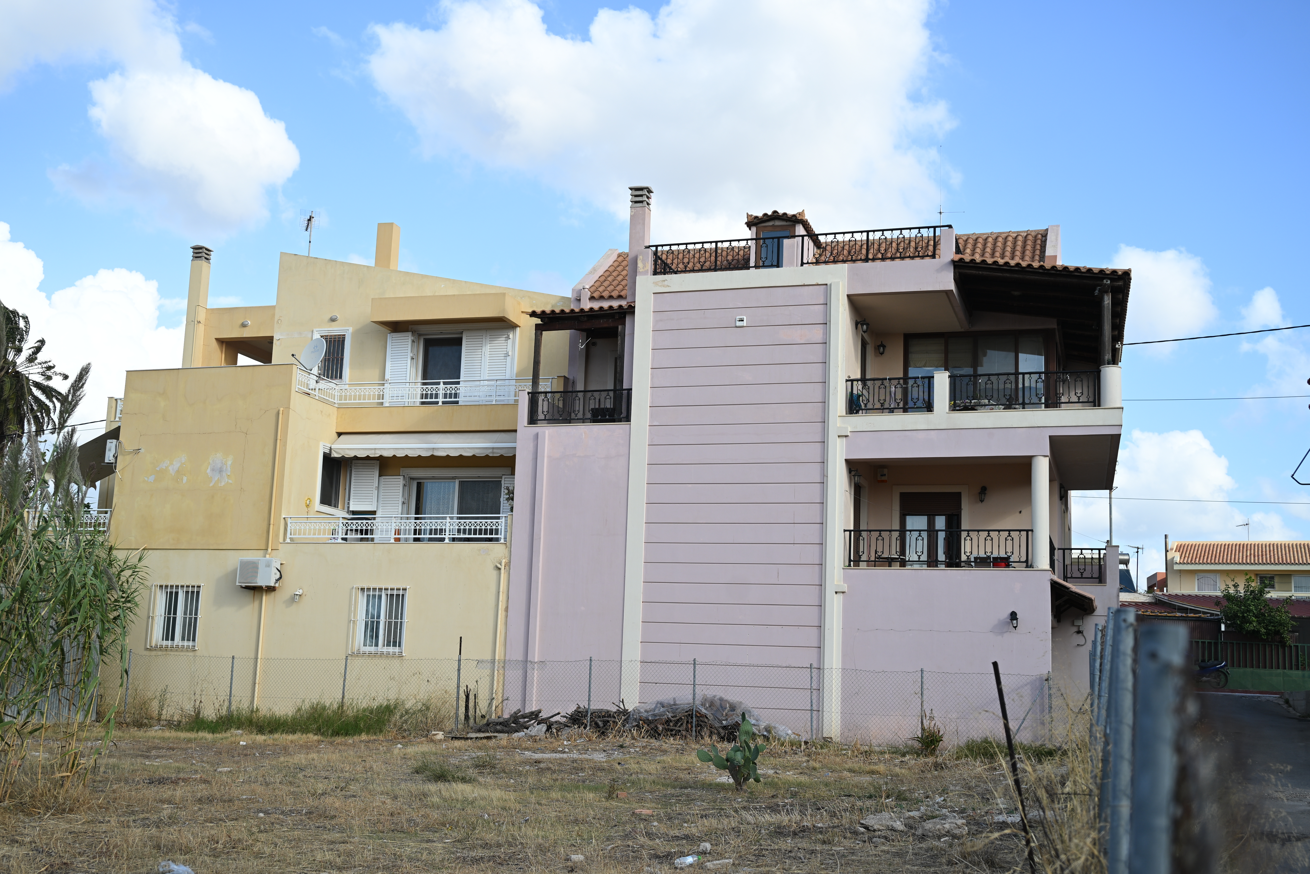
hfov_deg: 49.6
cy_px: 437
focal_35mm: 39
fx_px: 1419
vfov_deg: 34.2
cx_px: 655
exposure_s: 1/640
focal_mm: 39
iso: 100
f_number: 4
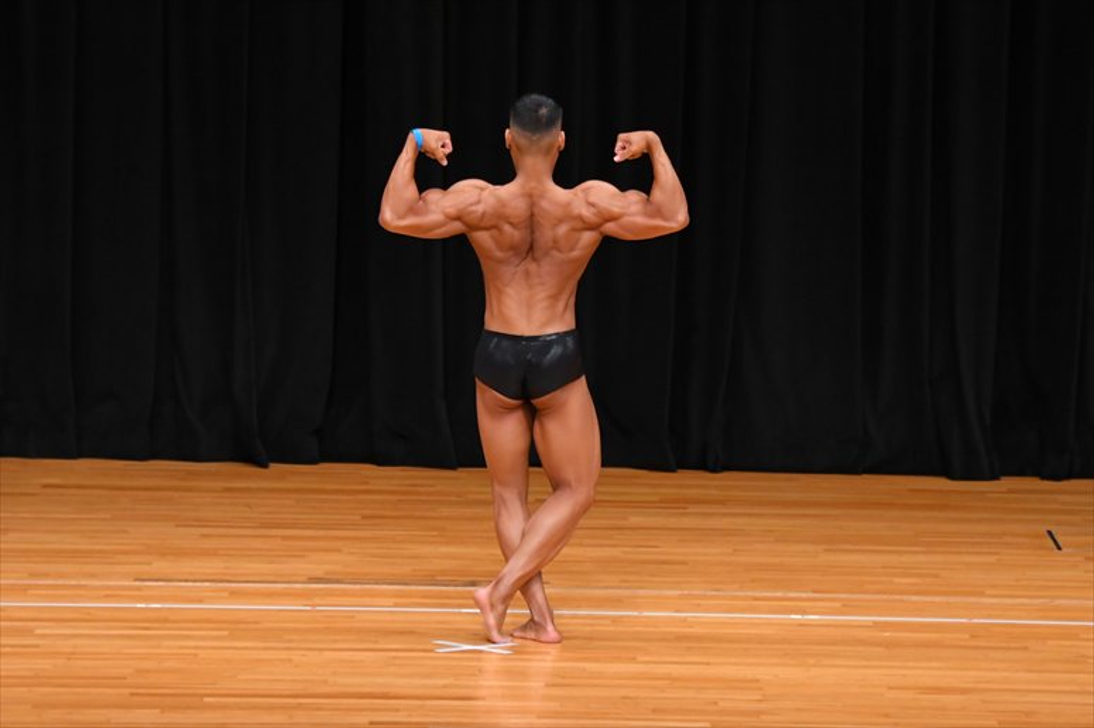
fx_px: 7745
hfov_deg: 8.1
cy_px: 364
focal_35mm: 255
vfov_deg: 5.4
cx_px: 547
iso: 3200
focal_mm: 170
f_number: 5.6
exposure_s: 1/400
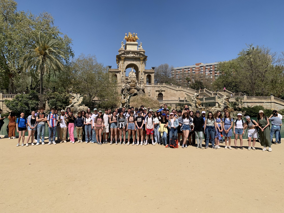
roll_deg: +0.5
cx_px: 142
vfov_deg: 53.1
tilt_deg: +1.5
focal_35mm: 26
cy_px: 106
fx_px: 213
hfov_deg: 67.3
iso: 25
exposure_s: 1/3401
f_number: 1.8
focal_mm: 4.25
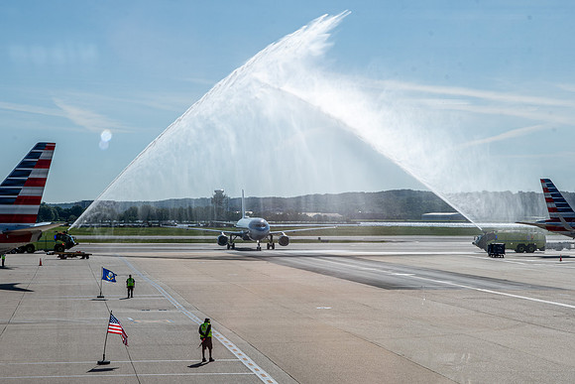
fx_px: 1397
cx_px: 249
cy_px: 230
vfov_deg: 15.6
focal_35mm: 87
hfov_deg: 23.2
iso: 100
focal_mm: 48
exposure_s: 1/125
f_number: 16
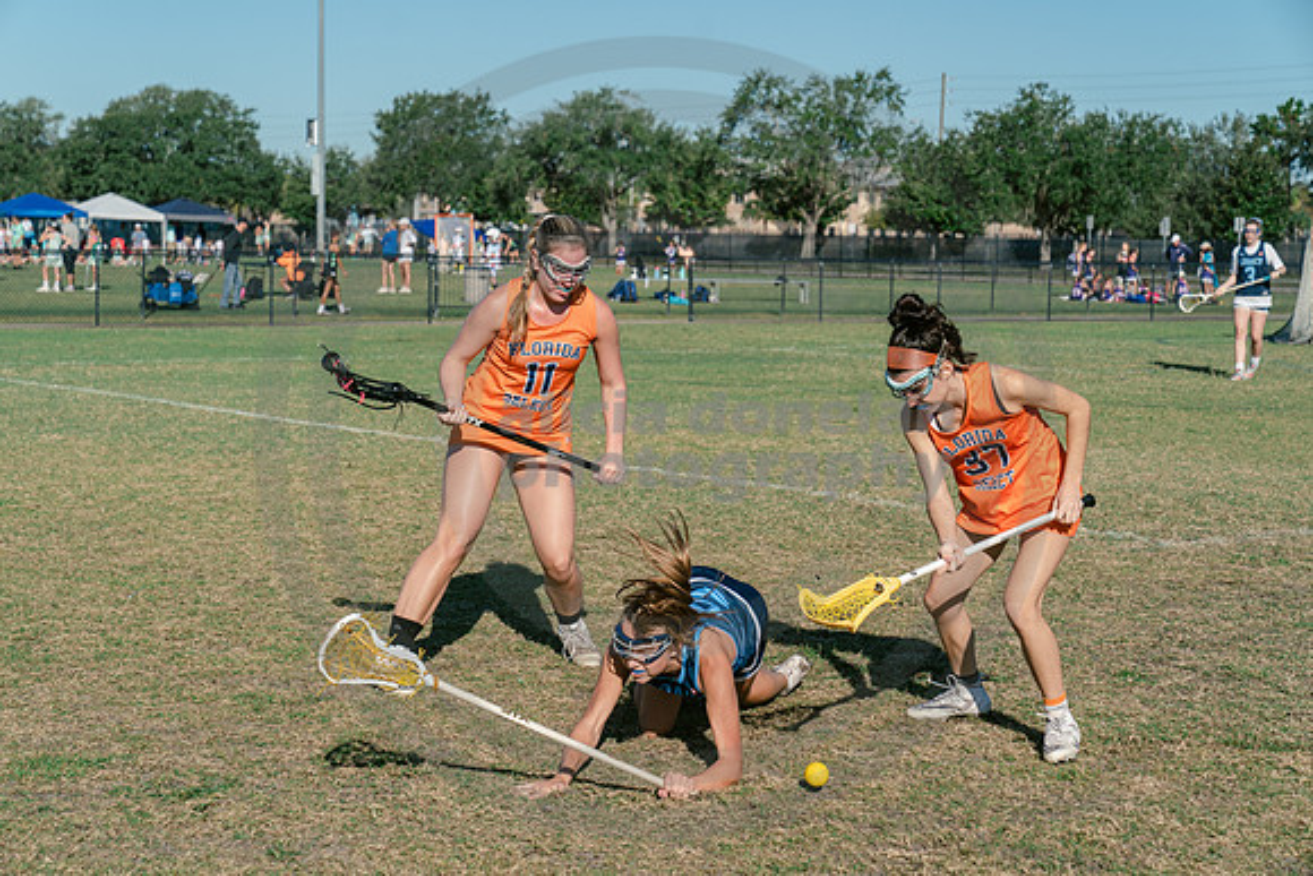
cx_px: 656
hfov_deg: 28.8
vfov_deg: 19.5
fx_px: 2554
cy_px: 438
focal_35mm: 70
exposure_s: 1/1600
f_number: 5.6
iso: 250
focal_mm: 70
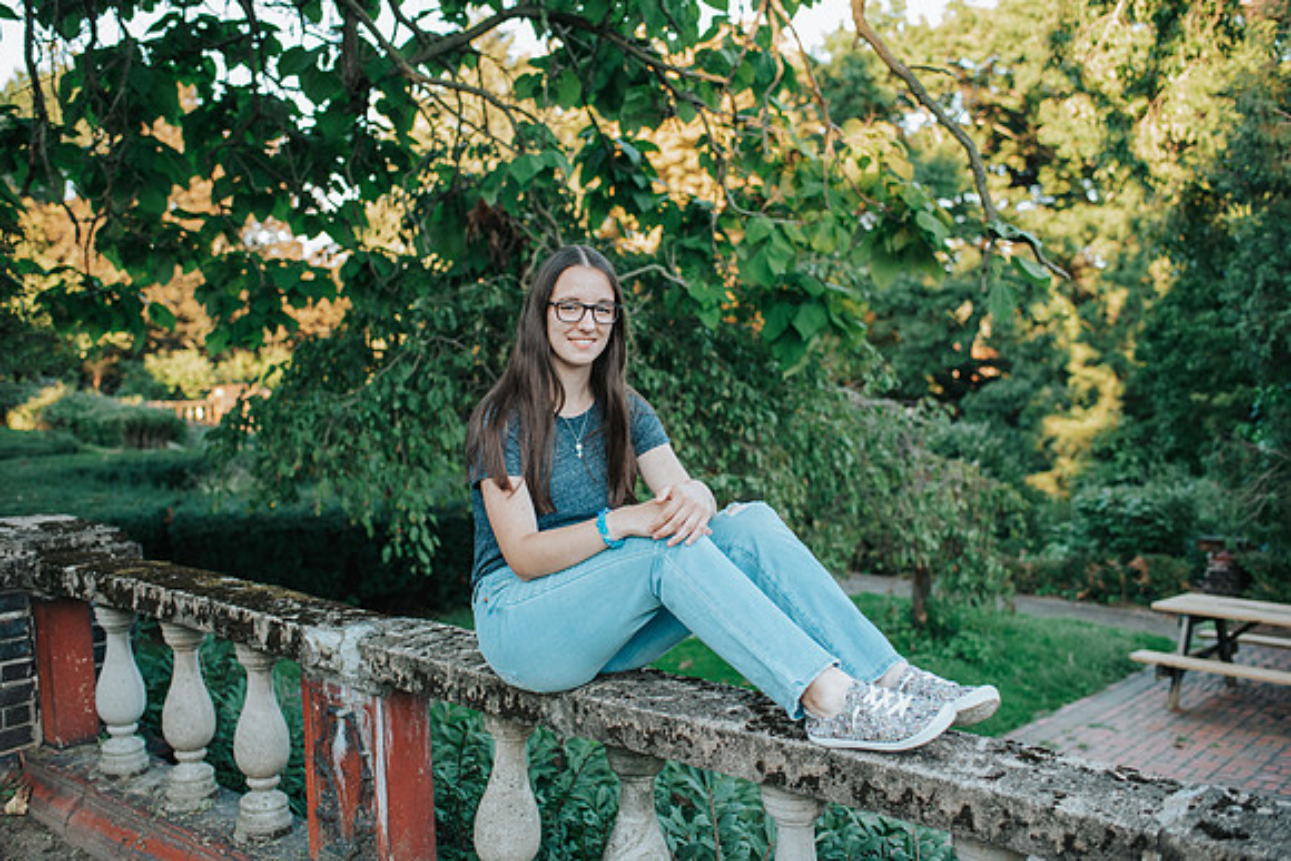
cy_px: 430
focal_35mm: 37
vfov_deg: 36.3
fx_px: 1315
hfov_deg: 52.3
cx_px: 615
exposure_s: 1/640
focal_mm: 35
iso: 800
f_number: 2.8
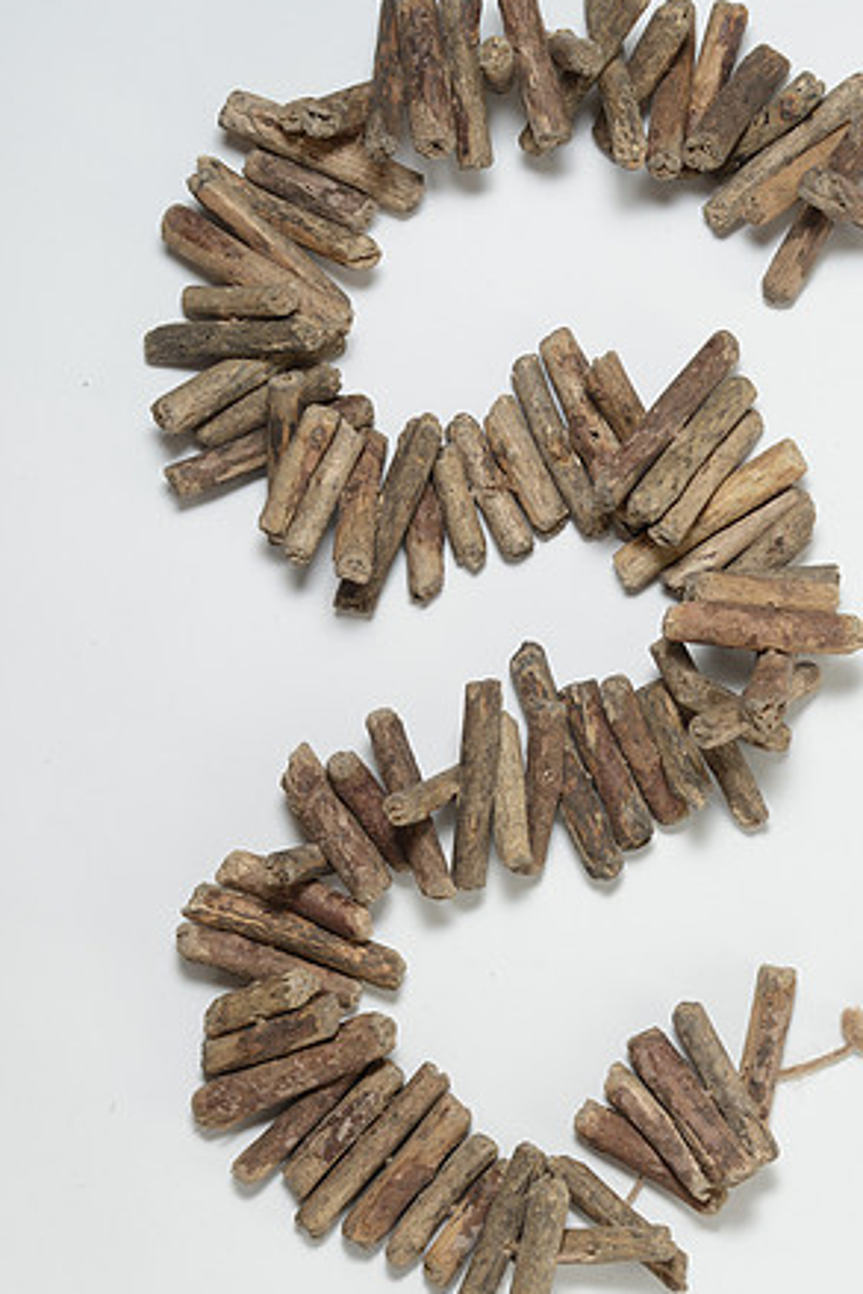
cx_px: 561
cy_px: 651
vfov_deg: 30.5
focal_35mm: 66
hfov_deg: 20.6
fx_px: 2371
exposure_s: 1/200
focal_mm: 50
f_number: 5.6
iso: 200
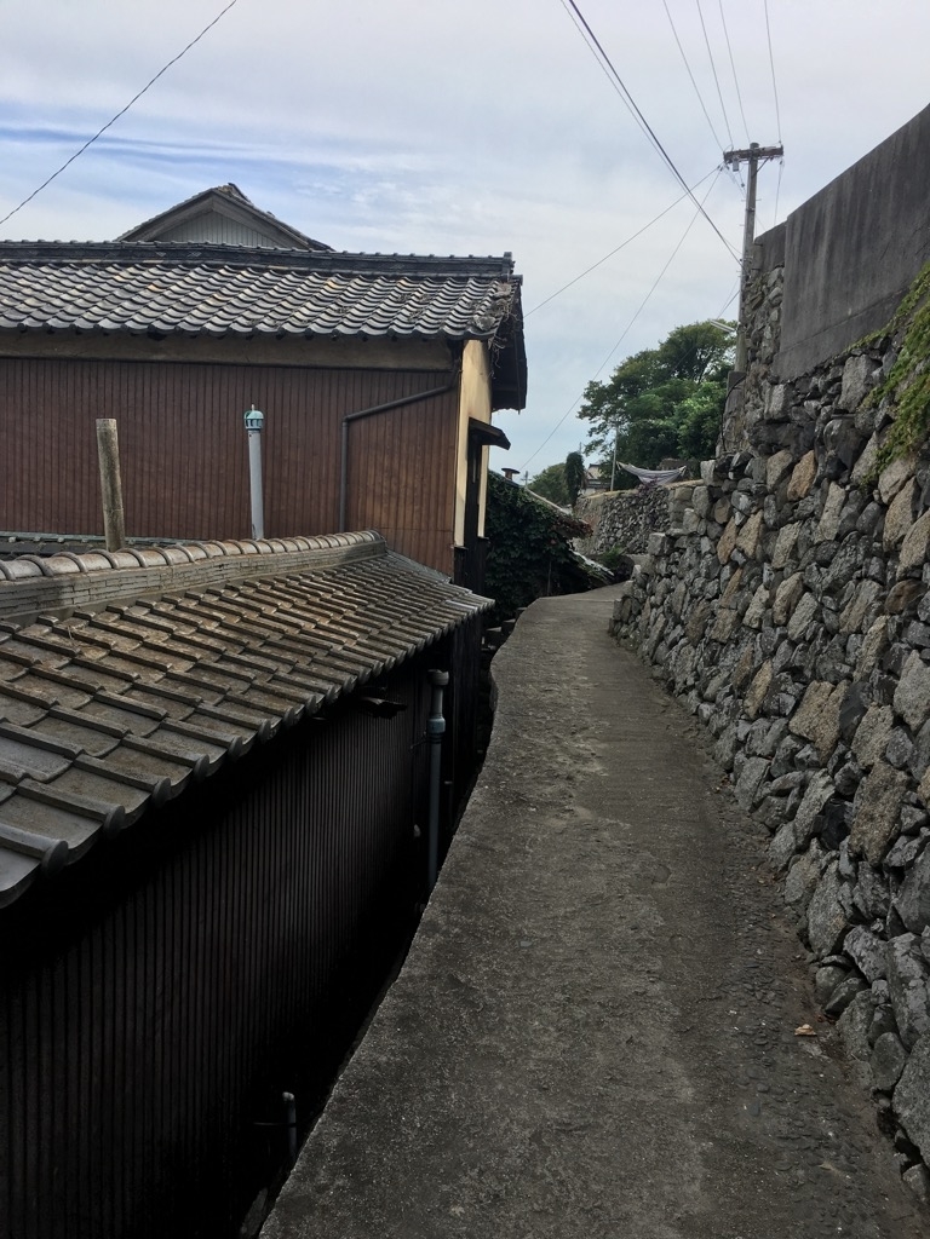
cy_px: 620
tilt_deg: -7.8
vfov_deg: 61.7
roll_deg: -4.0
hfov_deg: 48.2
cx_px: 465
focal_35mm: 29
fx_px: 1039
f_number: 2.2
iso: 25
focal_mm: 4.15
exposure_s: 1/1099
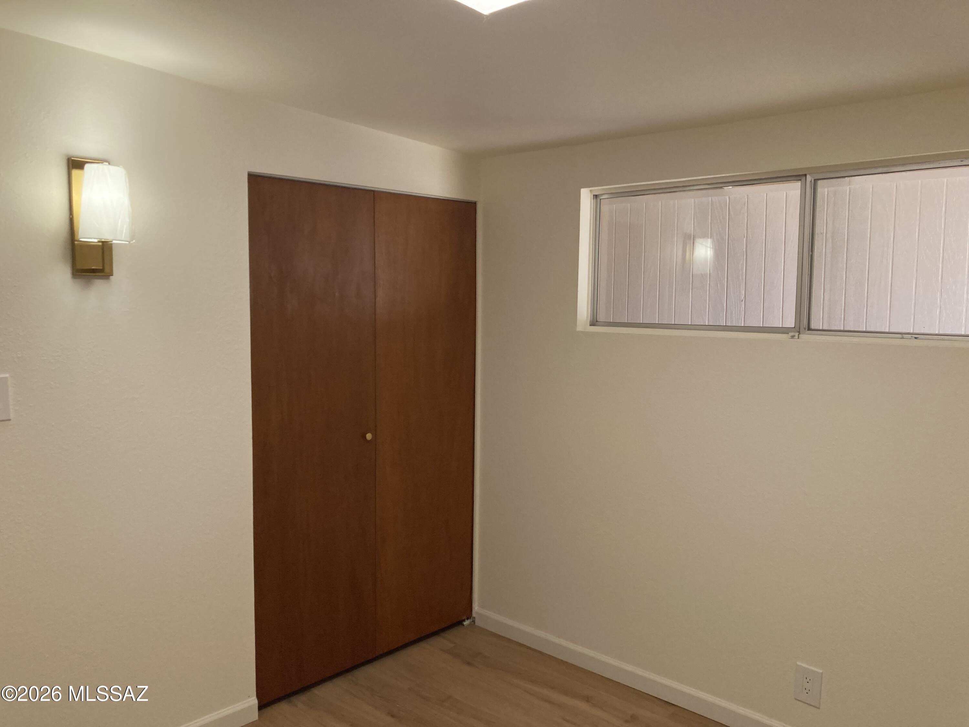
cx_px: 484
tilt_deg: -3.2
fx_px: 784
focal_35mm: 28
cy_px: 364
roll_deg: -1.0
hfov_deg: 63.4
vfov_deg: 49.7
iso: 20
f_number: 1.8
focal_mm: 3.99
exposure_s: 1/257
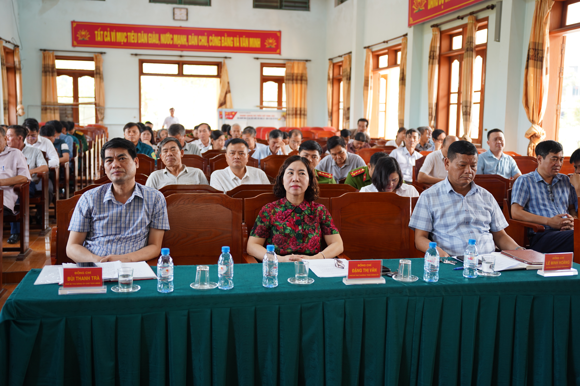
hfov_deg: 49.0
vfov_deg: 33.8
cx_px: 290
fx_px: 636
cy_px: 193
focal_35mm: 40
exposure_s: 1/40
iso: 160
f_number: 2.8
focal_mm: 39.5
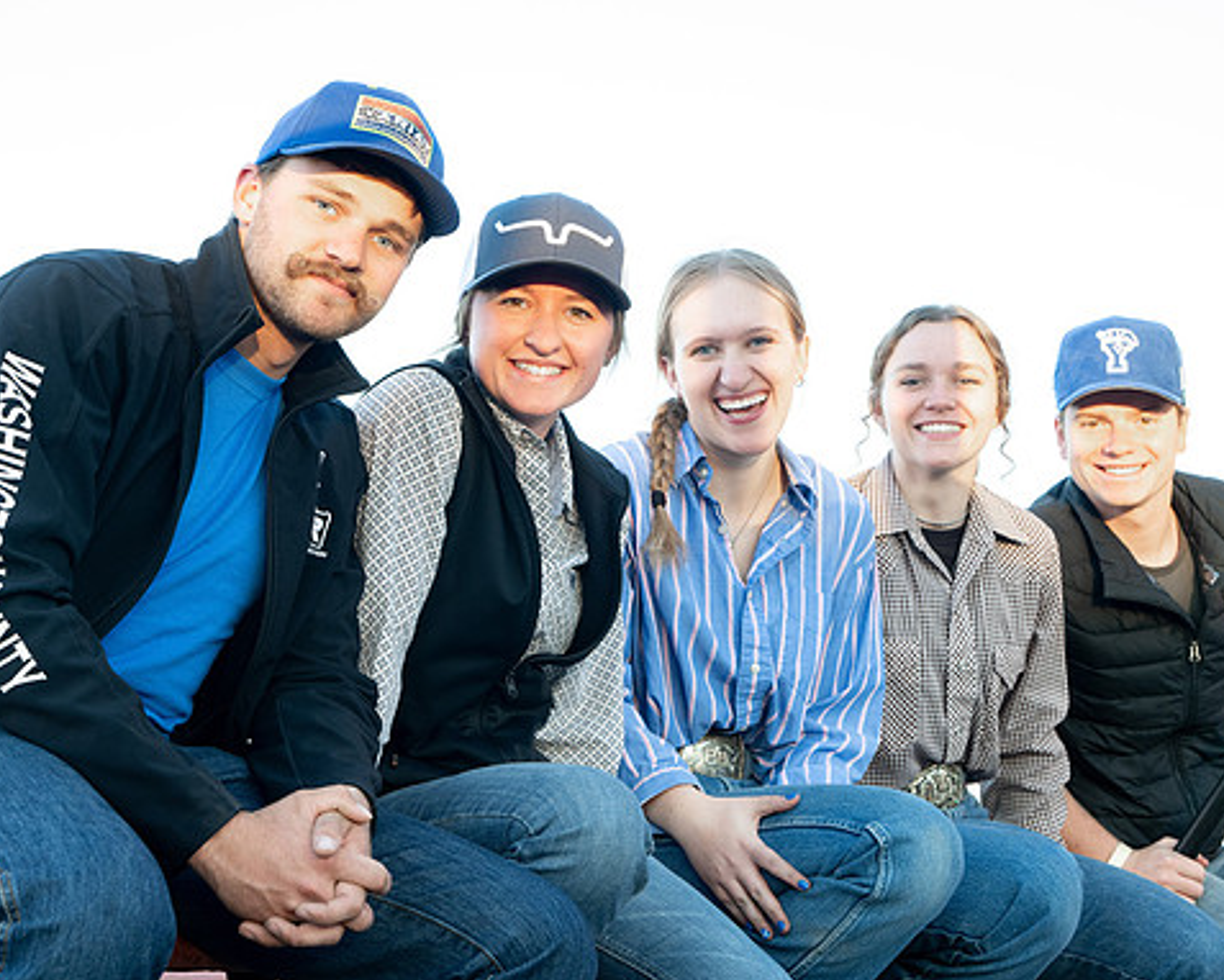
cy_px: 494
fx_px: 2935
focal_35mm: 81
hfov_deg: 23.5
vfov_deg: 19.0
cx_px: 659
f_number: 9
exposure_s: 1/60
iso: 1000
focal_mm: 70
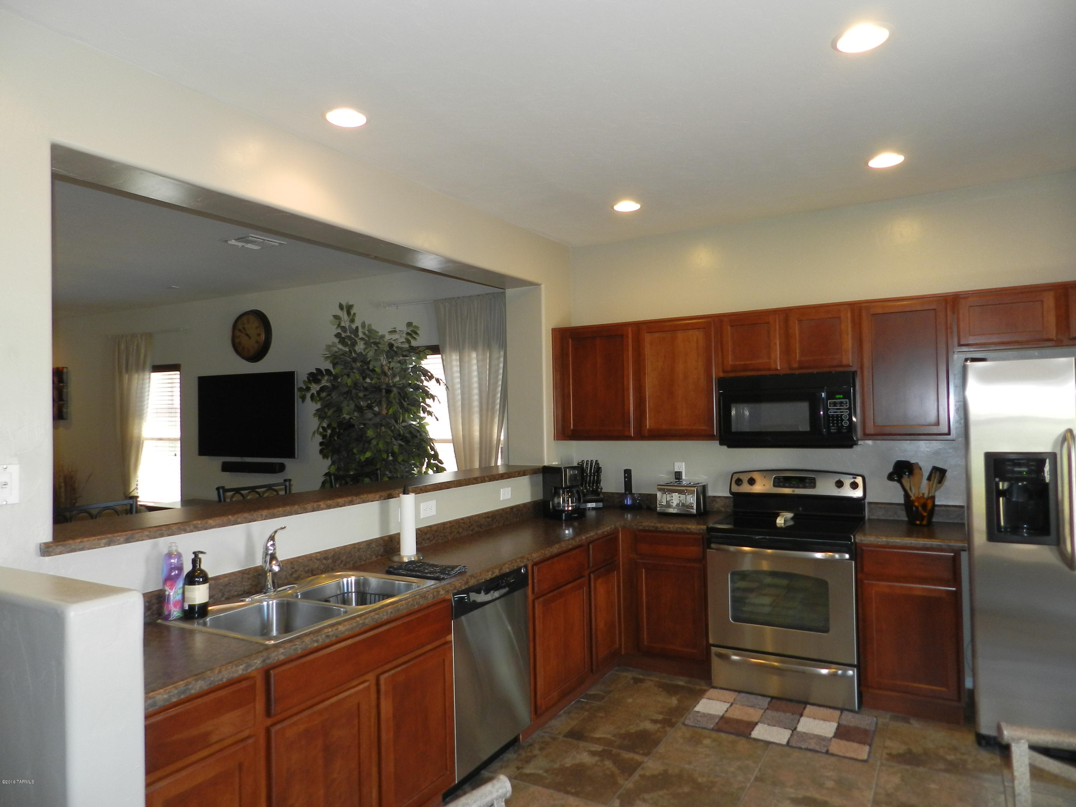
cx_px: 538
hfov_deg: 73.9
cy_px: 404
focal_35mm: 23
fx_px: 715
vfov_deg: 58.9
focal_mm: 4
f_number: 3.4
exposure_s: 1/30
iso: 200
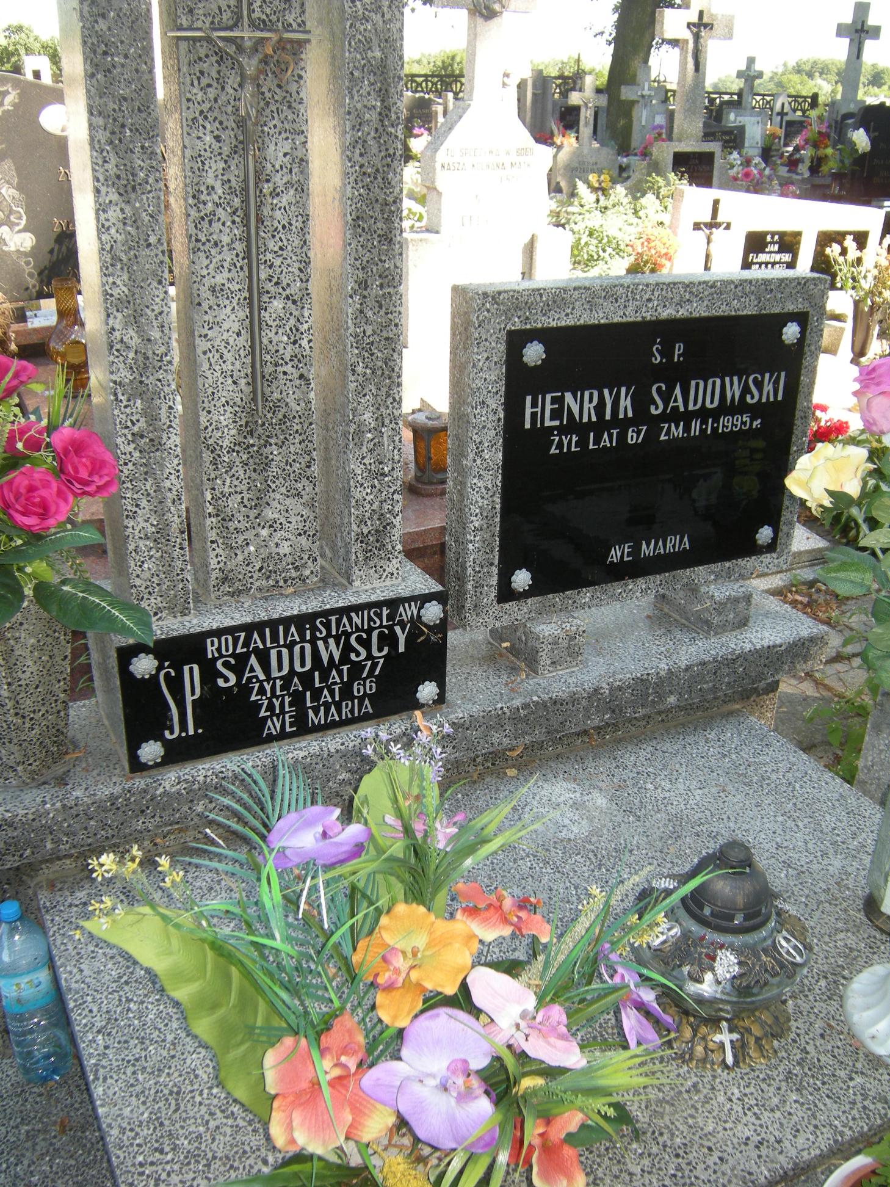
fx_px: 1063
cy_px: 594
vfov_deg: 58.4
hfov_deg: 45.4
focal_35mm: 31
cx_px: 445
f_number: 2.9
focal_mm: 5.3
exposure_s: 1/94.6
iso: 91
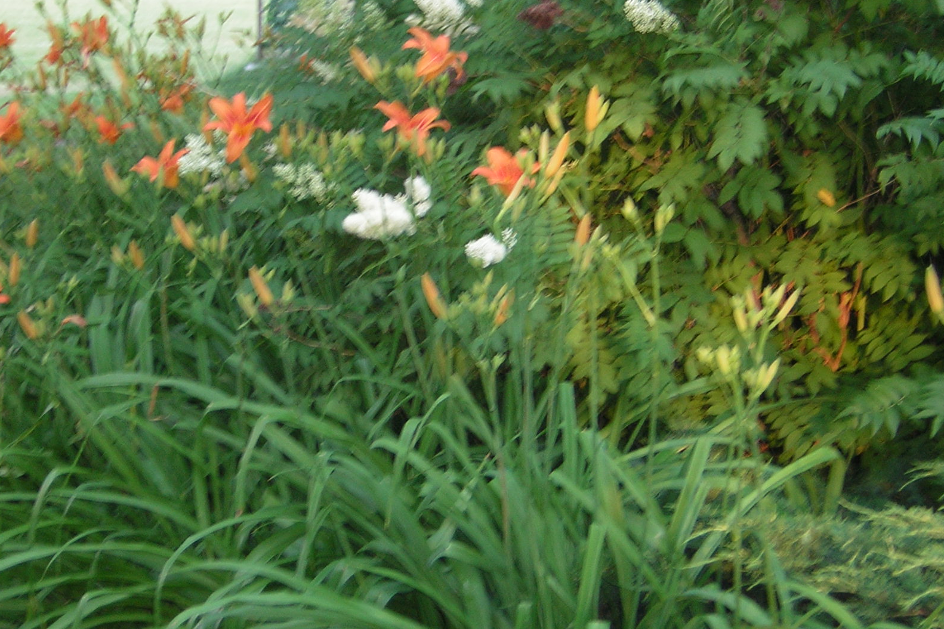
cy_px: 321
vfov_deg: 16.9
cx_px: 471
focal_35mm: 81
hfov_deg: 25.1
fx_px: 2124
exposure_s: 1/30
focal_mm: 10.1
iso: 71
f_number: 3.9
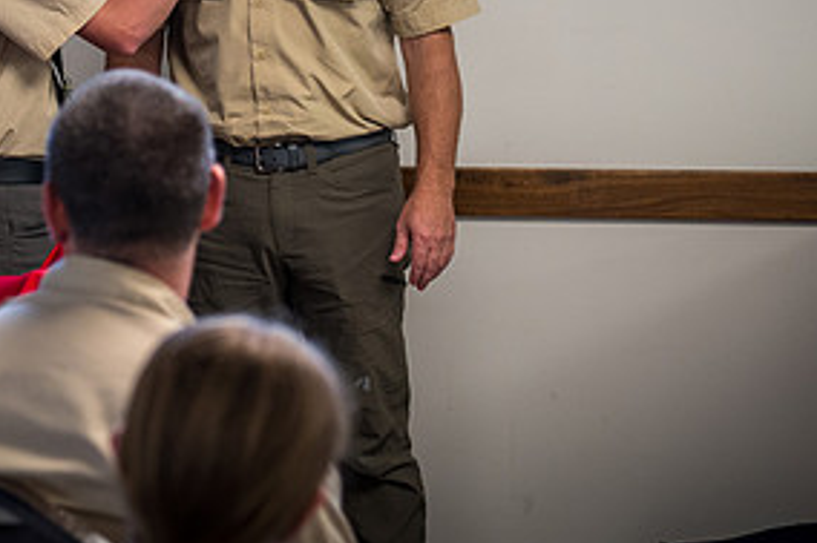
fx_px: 4264
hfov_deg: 10.9
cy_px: 0
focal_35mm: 188
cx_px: 161
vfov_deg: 7.3
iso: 1800
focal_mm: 92
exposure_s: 1/125
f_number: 4
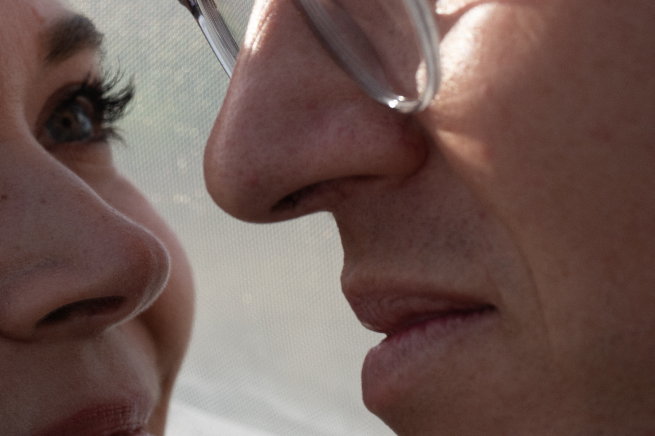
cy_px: 183
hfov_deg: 9.2
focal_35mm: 223
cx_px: 81
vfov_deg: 6.2
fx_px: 4057
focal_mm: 85
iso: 100
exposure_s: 1/250
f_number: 8
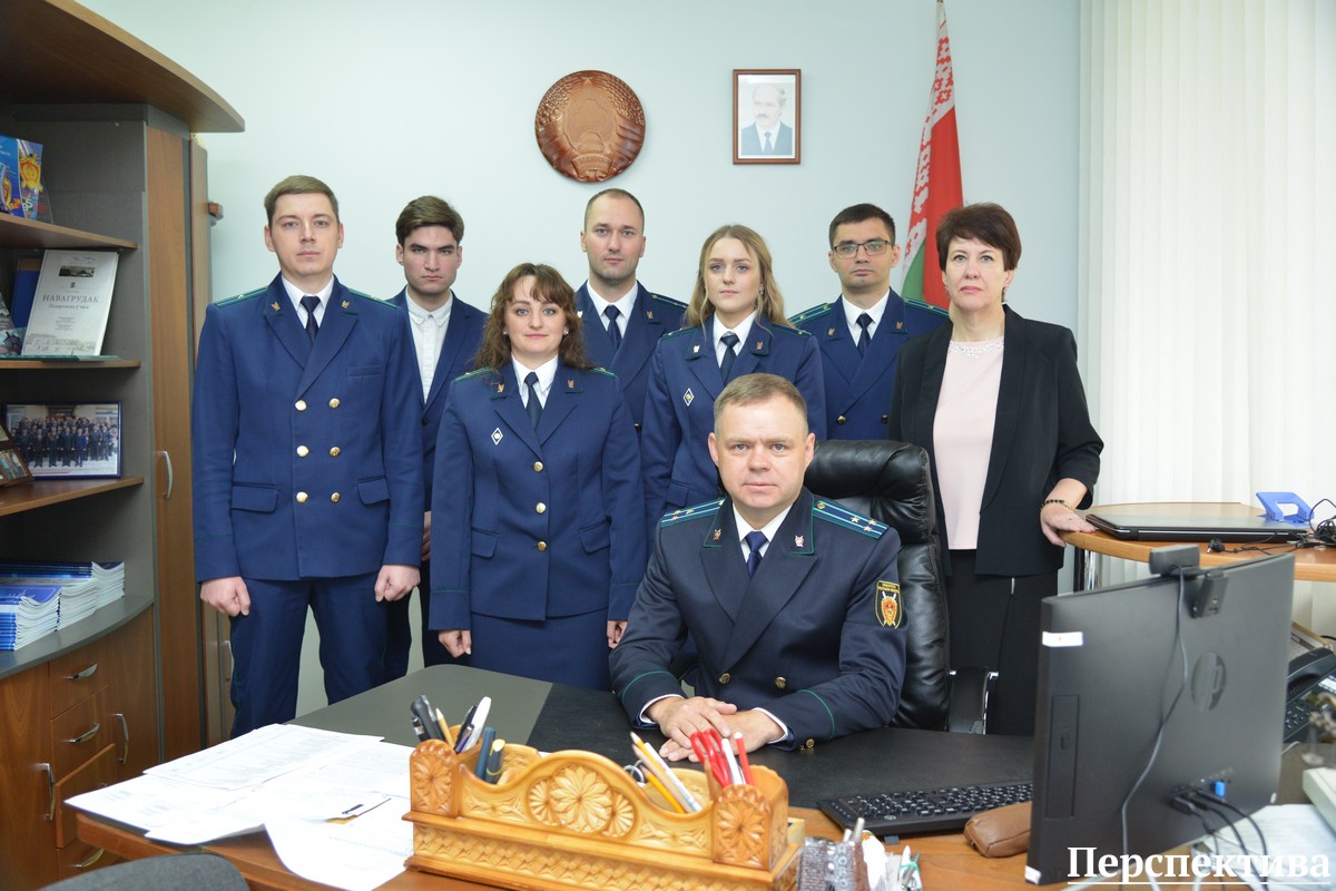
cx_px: 668
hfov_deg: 58.7
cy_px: 446
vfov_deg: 41.1
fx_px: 1187
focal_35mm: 32
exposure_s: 1/125
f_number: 4
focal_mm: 32
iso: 1600
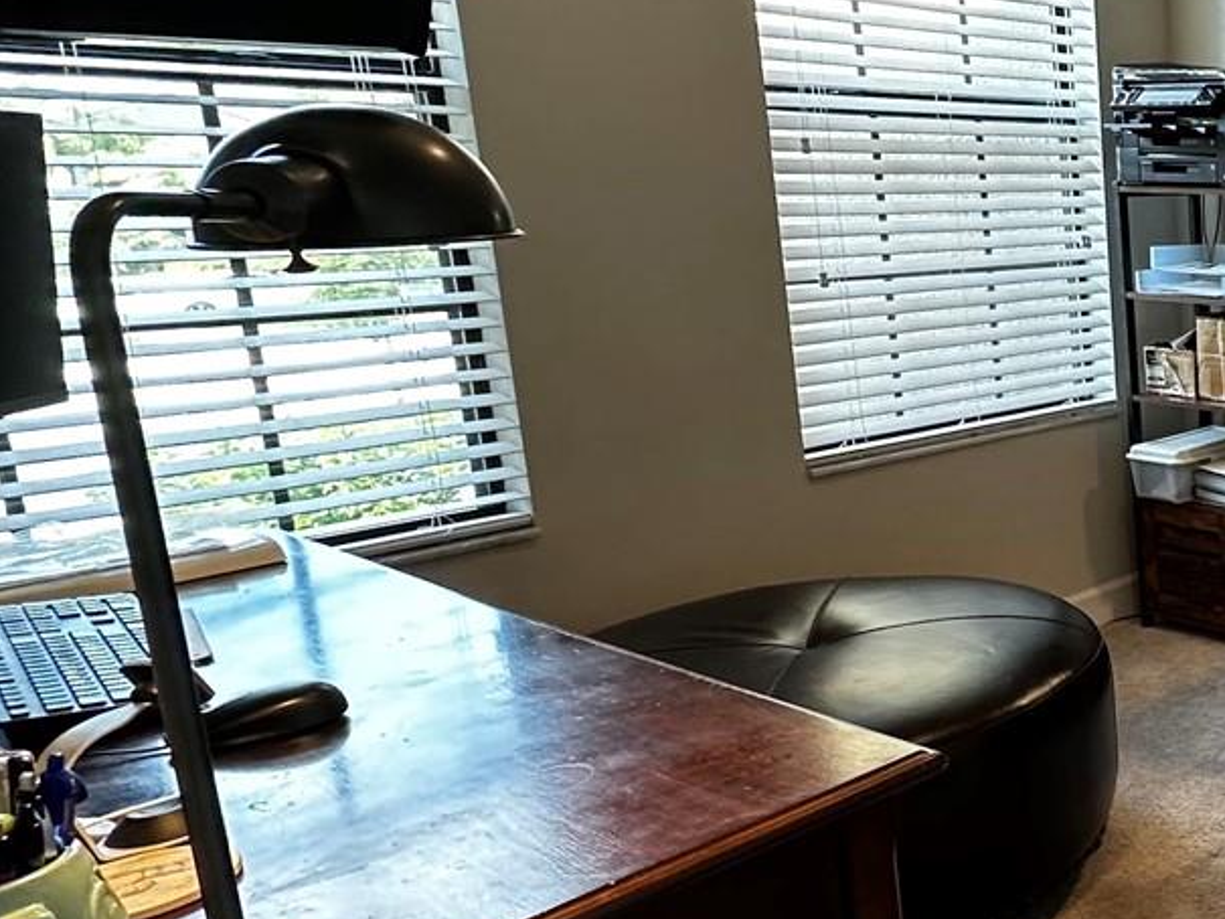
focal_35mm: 37
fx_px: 1310
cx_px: 1519
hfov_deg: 36.6
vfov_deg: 38.7
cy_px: 441
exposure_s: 1/60
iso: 200
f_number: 2.2
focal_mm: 2.22
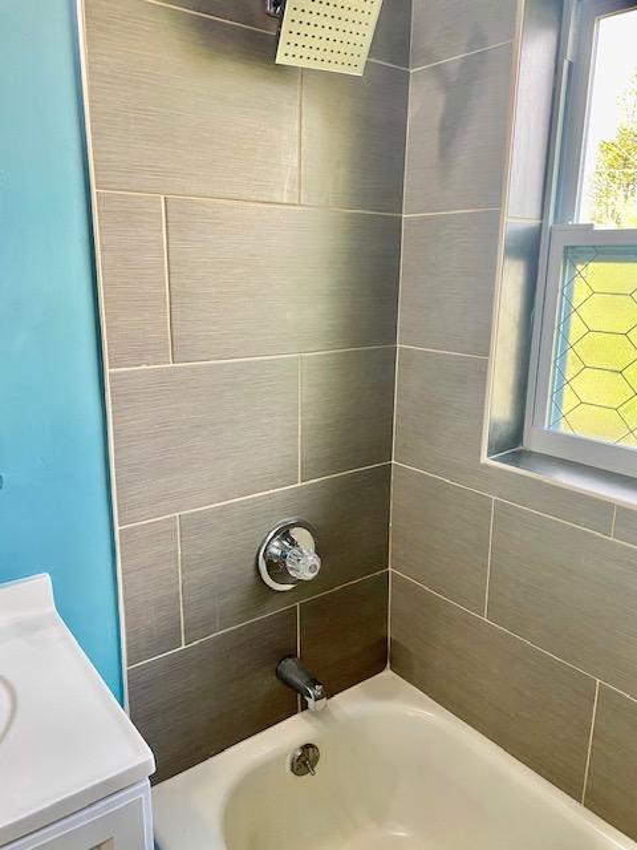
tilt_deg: -12.7
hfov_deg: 53.1
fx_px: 638
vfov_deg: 67.3
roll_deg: -0.2
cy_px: 425
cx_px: 318
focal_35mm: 26
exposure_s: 1/60
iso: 80
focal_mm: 4.25
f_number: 1.8
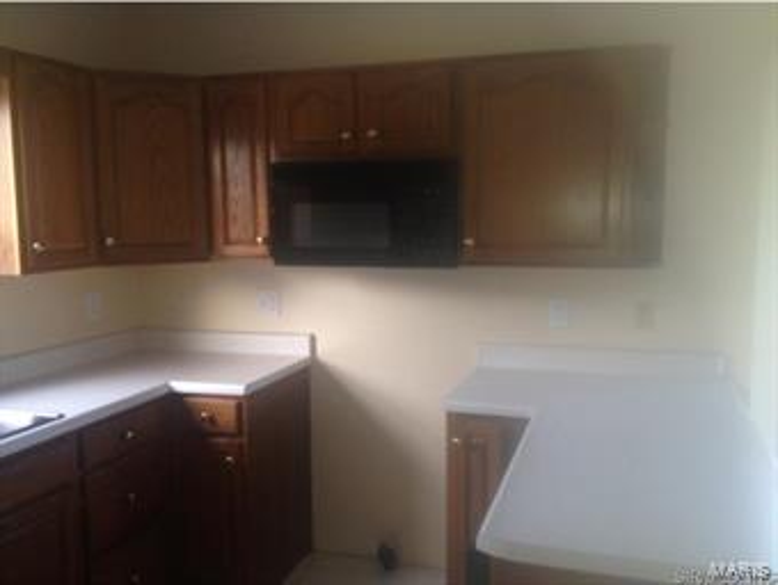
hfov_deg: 52.6
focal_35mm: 35
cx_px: 389
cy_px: 292
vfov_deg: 40.8
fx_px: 788
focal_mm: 4.28
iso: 80
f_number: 2.4
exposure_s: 1/20
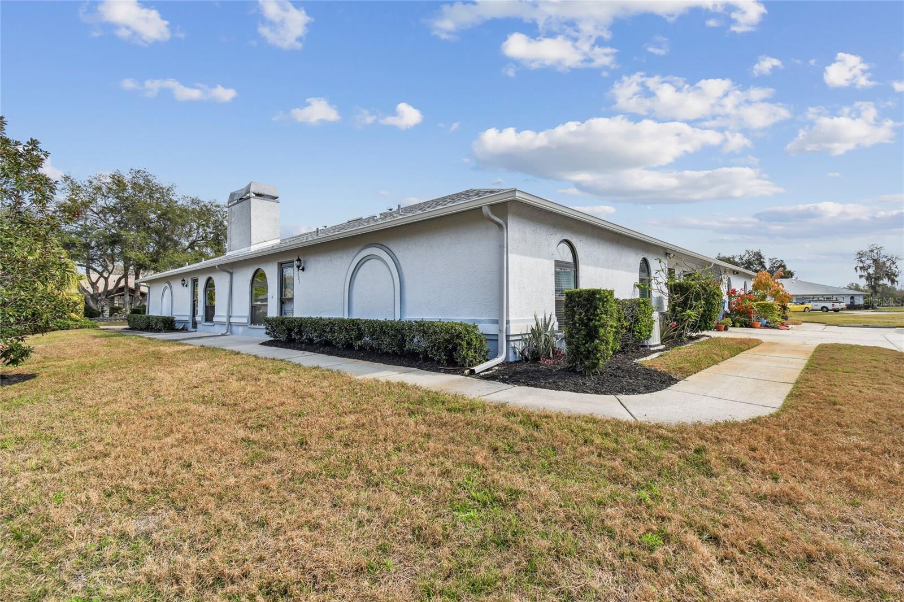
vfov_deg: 77.3
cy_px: 301
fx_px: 377
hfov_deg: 100.4
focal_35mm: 15
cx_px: 452
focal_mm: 10
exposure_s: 1/320
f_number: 7.1
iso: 100
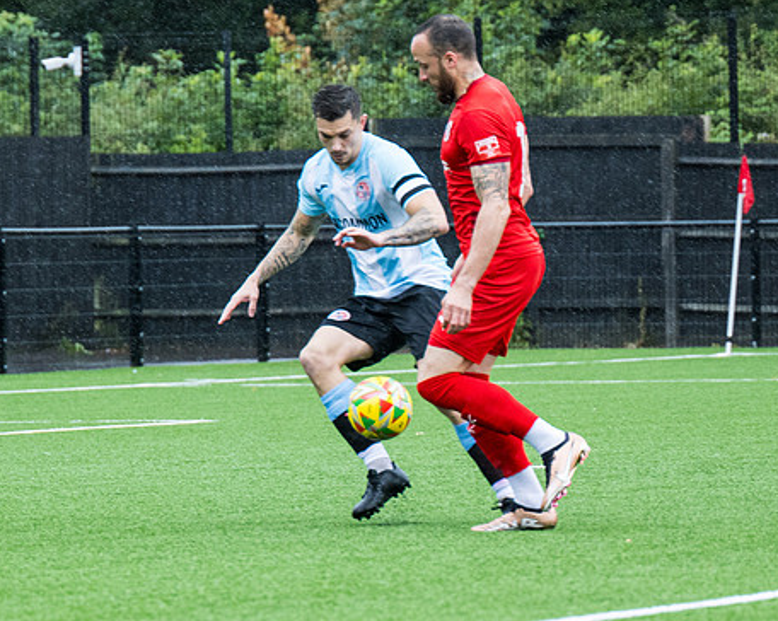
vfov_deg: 4.2
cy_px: 451
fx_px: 8397
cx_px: 387
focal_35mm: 365
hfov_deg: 5.3
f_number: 4
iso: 800
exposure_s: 1/1000
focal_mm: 135
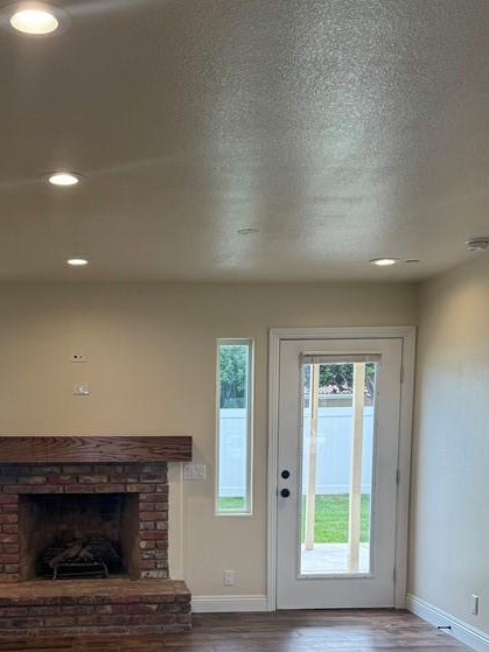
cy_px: 531
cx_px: 166
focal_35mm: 44
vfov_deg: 41.0
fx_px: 829
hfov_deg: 32.6
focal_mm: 6.76
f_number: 1.78
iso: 64
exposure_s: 1/180
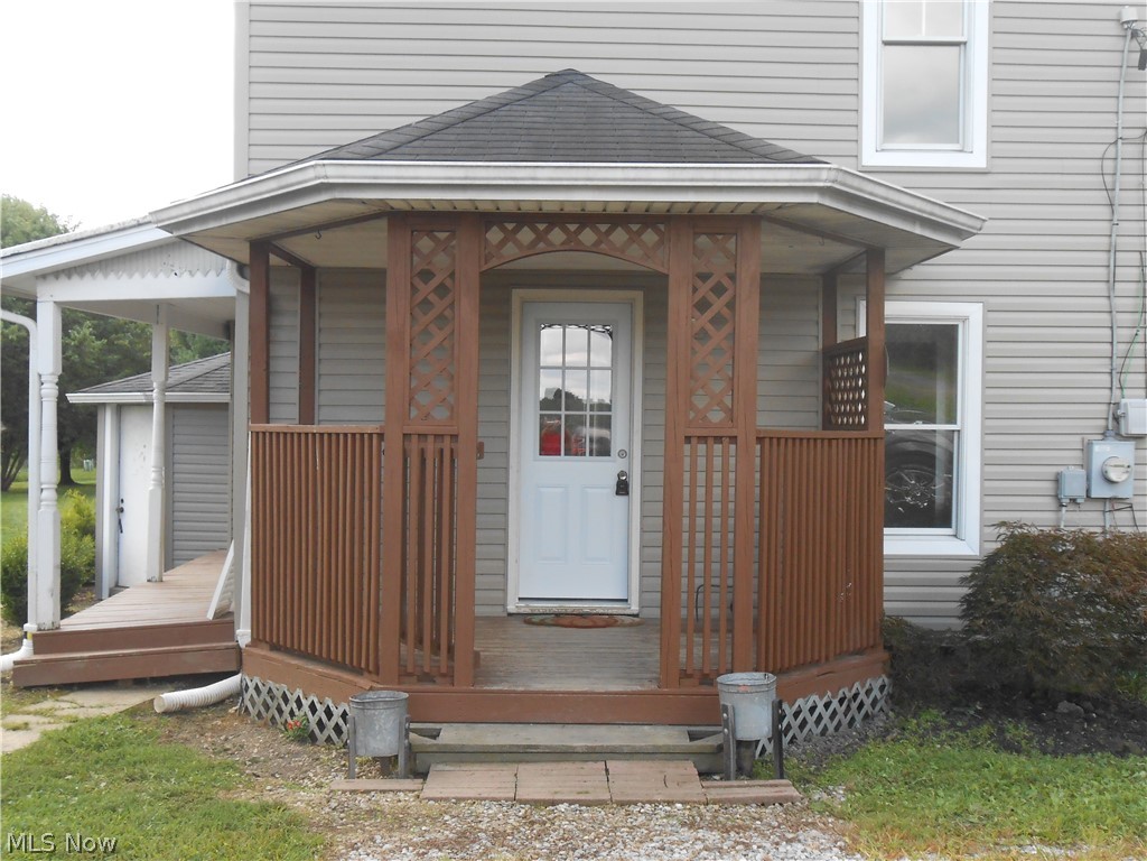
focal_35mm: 38
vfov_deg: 37.7
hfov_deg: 49.0
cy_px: 430
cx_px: 574
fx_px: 1259
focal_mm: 6.8
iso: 200
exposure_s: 1/250
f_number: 4.2
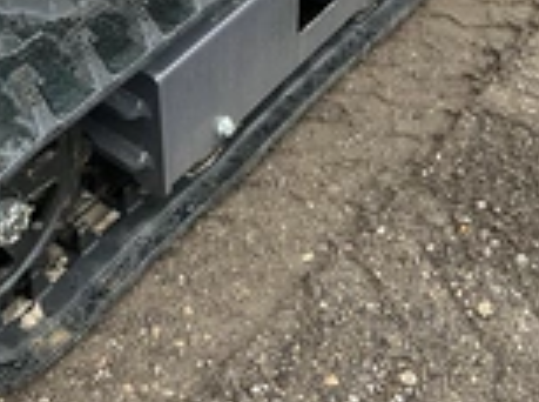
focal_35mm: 76
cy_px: 56
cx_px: 201
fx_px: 1181
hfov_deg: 25.6
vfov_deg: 19.0
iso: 32
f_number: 1.8
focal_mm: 3
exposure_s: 1/122
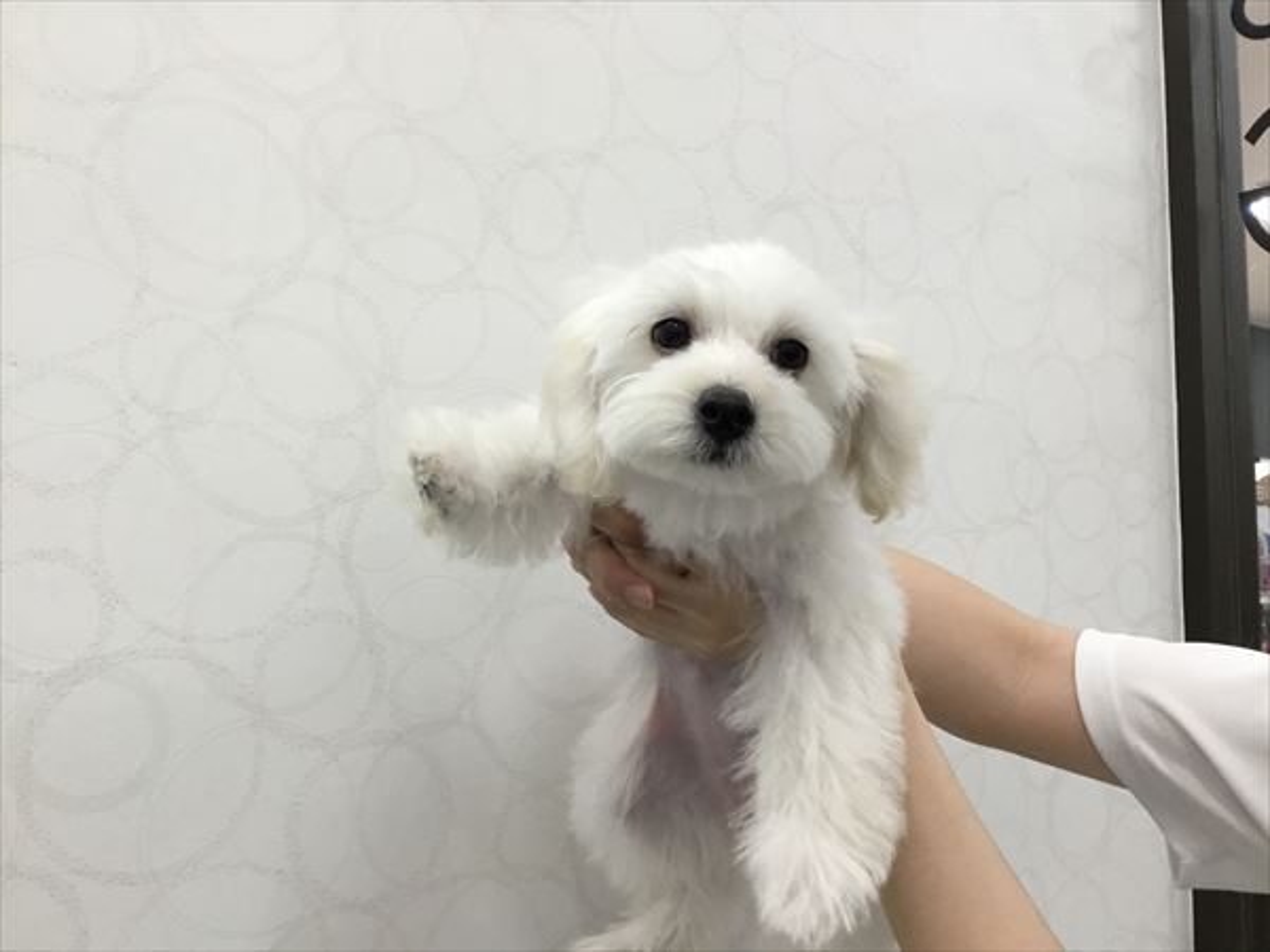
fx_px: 1137
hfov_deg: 58.4
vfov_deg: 45.4
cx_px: 635
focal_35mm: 31
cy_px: 476
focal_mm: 3.3
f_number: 2.4
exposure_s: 1/30
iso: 40
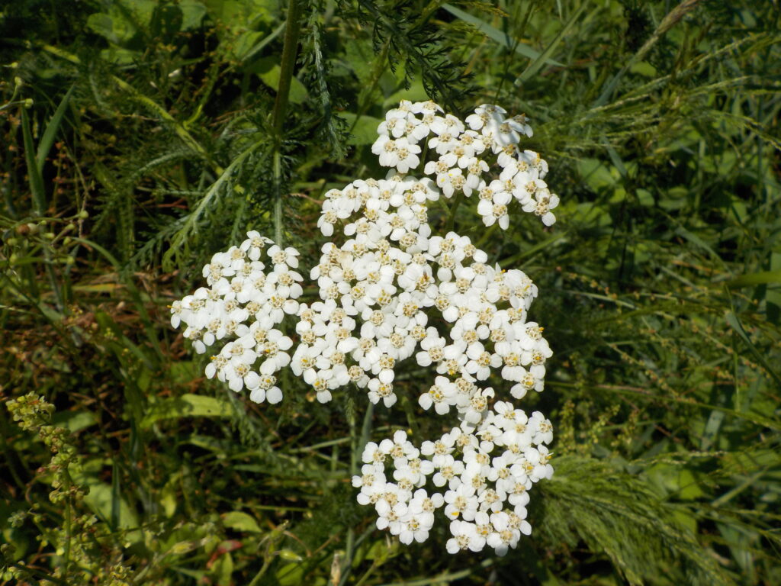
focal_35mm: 30
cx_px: 390
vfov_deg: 46.8
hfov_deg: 60.0
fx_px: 677
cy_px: 293
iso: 125
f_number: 6.6
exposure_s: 1/800
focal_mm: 4.1
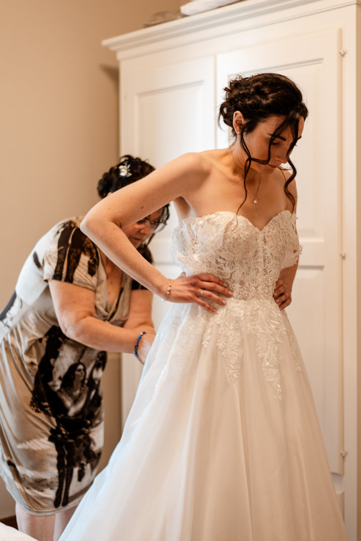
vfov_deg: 39.6
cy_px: 270
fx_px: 752
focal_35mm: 50
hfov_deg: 27.0
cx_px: 180
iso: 250
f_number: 1.8
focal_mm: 50
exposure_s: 1/100
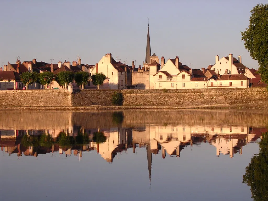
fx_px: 705
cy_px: 100
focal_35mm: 91
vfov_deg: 16.2
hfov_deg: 21.5
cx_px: 134
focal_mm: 13.7
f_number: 4.3
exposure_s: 1/323
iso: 100
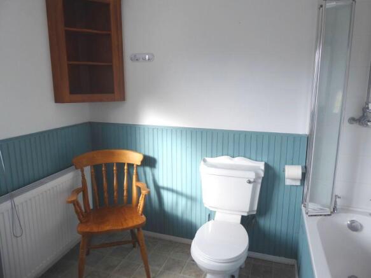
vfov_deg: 56.8
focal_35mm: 24
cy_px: 139
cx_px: 186
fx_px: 257
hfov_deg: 71.6
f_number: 3.3
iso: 100
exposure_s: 1/60
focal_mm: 4.3
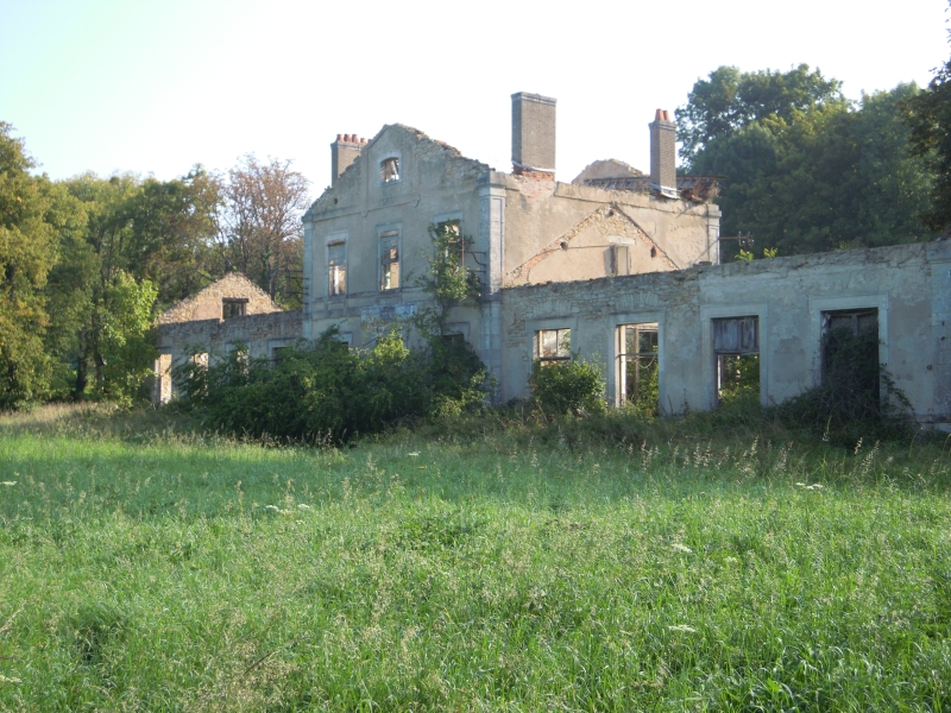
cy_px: 356
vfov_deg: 31.5
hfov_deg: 41.2
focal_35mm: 46
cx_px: 476
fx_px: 1264
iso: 100
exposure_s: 1/320
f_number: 3.4
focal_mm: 8.3
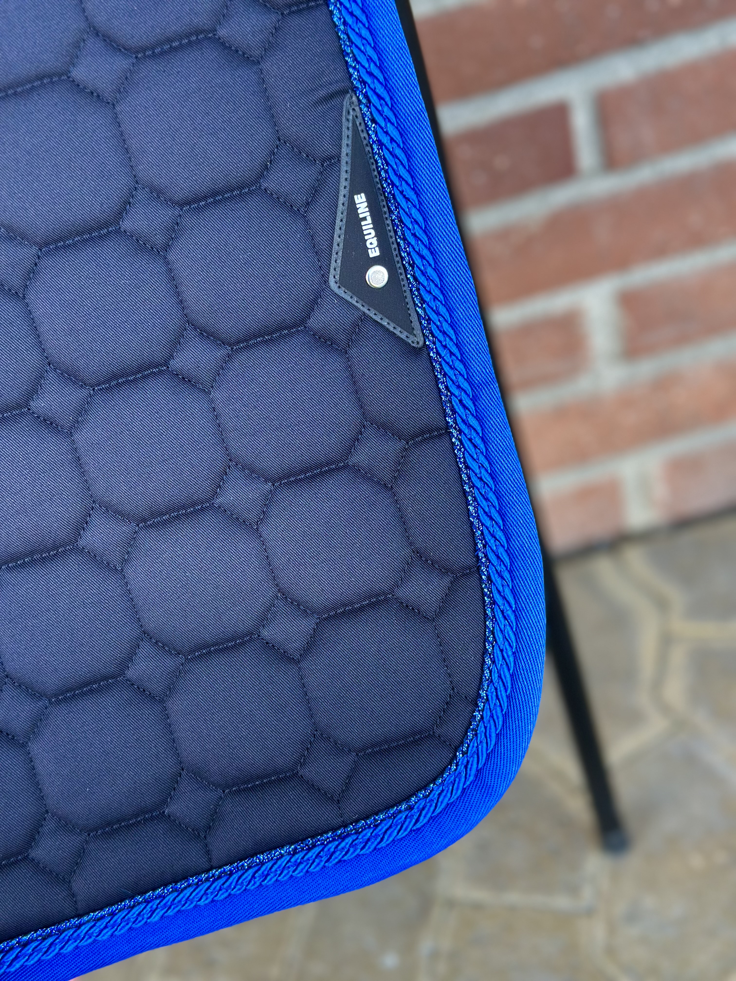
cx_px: 368
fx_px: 1361
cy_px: 490
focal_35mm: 48
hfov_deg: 30.3
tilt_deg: -34.3
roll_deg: +16.5
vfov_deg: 39.7
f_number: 1.78
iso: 80
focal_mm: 6.86
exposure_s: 1/176
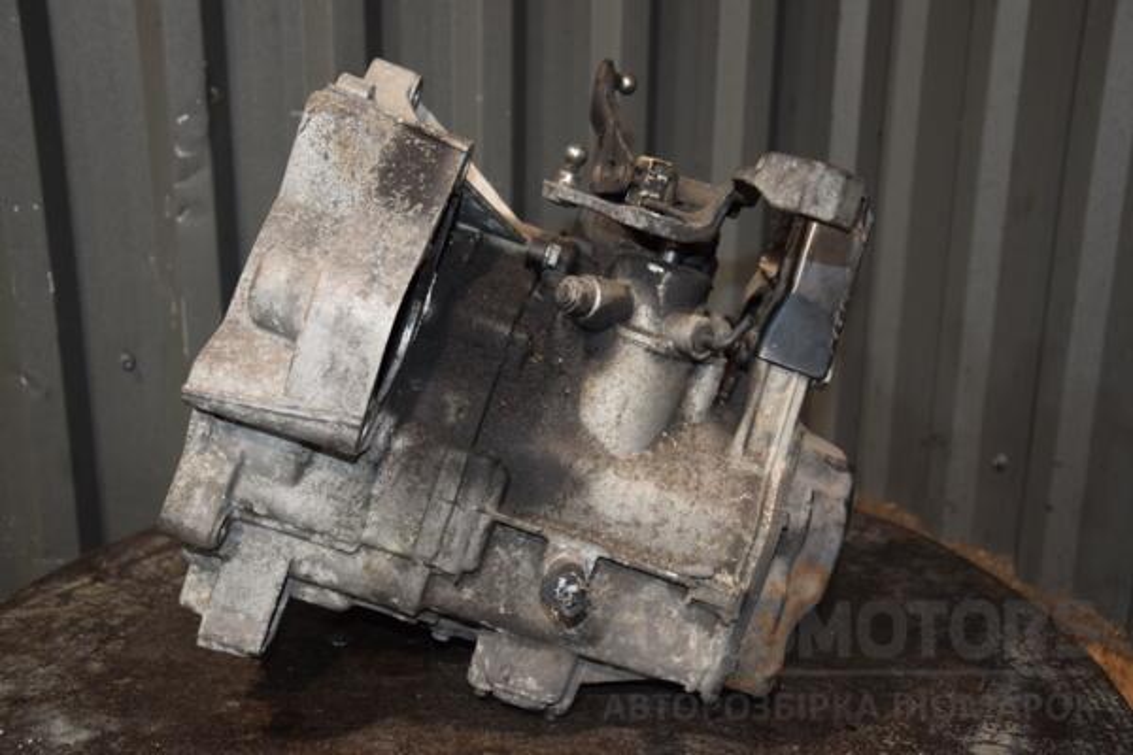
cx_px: 566
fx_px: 1322
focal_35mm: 42
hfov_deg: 46.4
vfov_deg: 31.9
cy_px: 378
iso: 800
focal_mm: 28
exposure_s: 1/60
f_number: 5
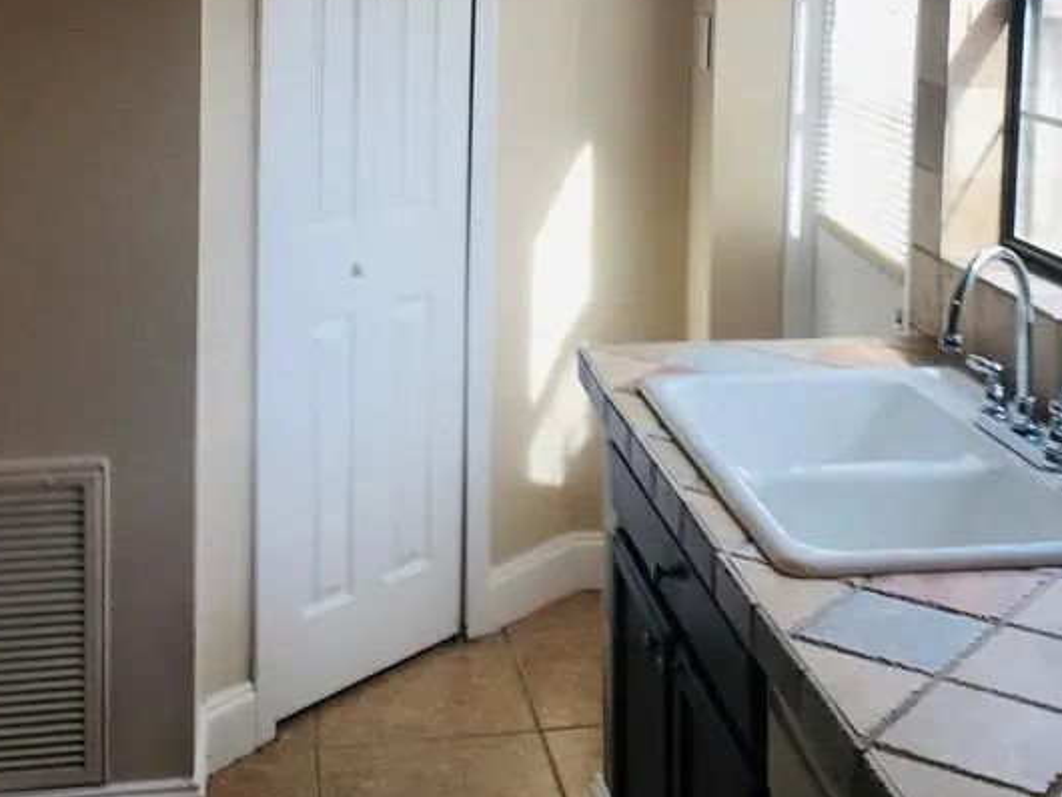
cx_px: 613
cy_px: 82
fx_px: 1719
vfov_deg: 25.3
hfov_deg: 34.3
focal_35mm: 56
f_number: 2.2
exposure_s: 1/120
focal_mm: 4.15
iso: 25
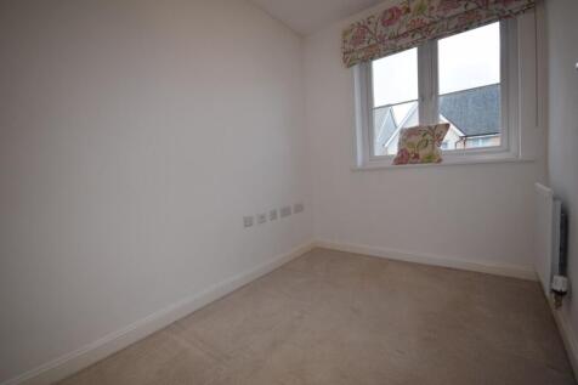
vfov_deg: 77.3
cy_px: 192
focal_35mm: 15
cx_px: 289
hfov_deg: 100.4
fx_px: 241
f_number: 5.6
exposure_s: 1/125
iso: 320
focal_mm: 10
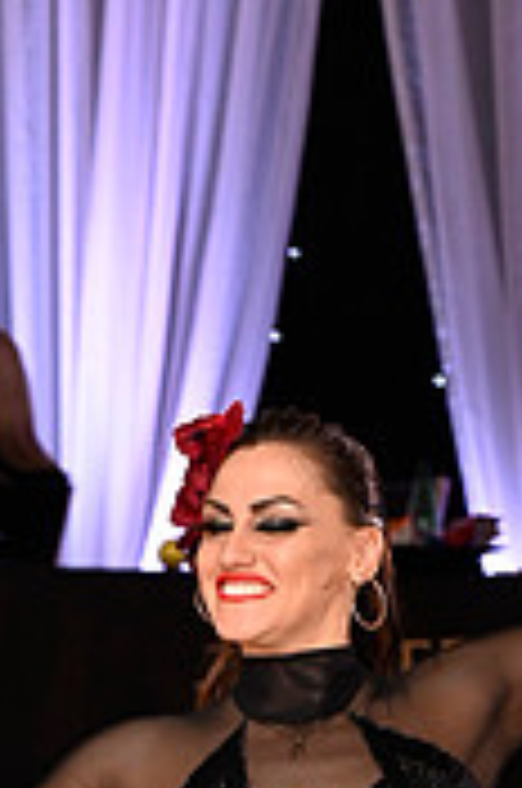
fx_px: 7402
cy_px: 1117
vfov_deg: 6.0
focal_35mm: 339
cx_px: -106
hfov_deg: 4.0
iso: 2000
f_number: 5
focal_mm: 102
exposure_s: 1/200
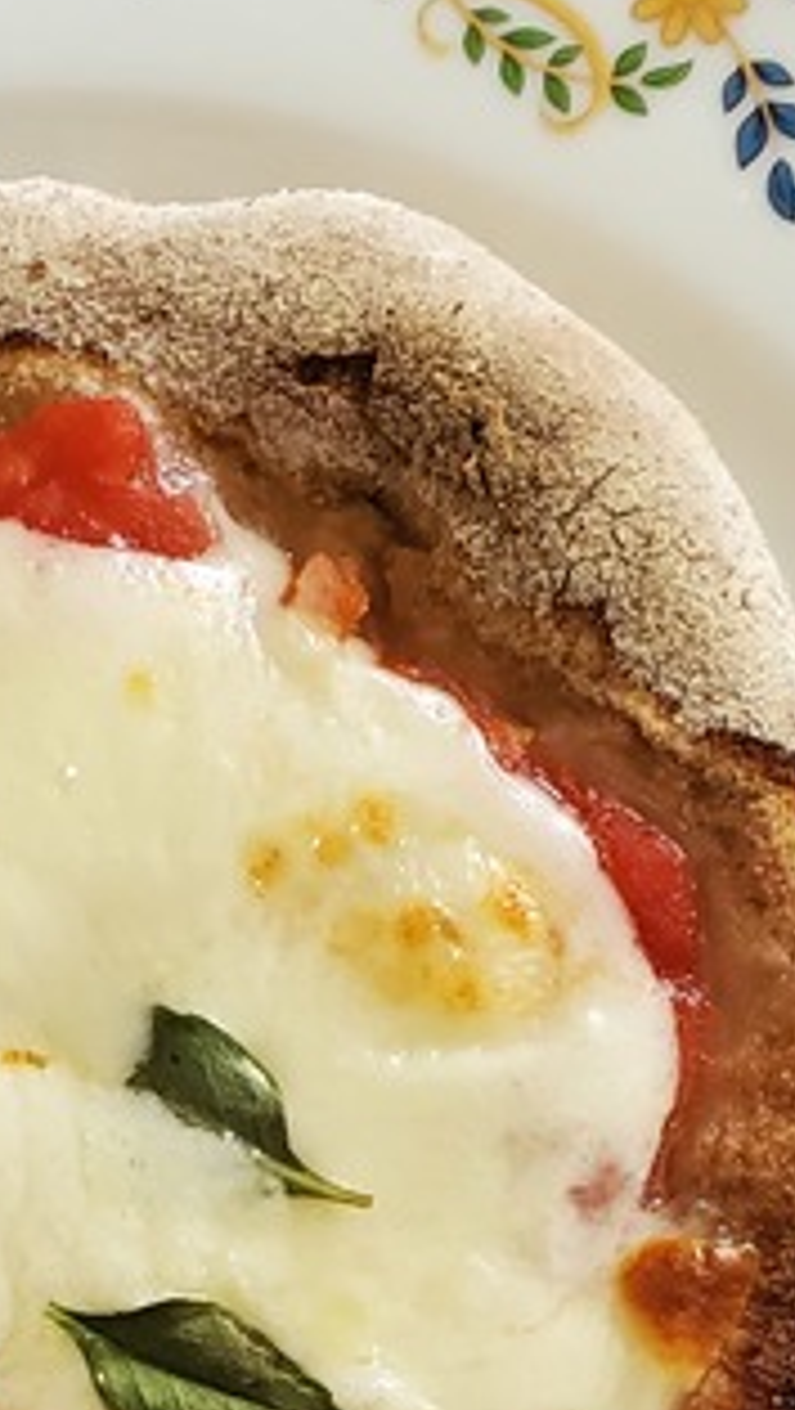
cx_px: 54
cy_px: 1392
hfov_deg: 14.4
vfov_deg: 24.5
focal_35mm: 83
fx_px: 3105
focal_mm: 4.3
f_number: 2.4
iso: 250
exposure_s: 1/40
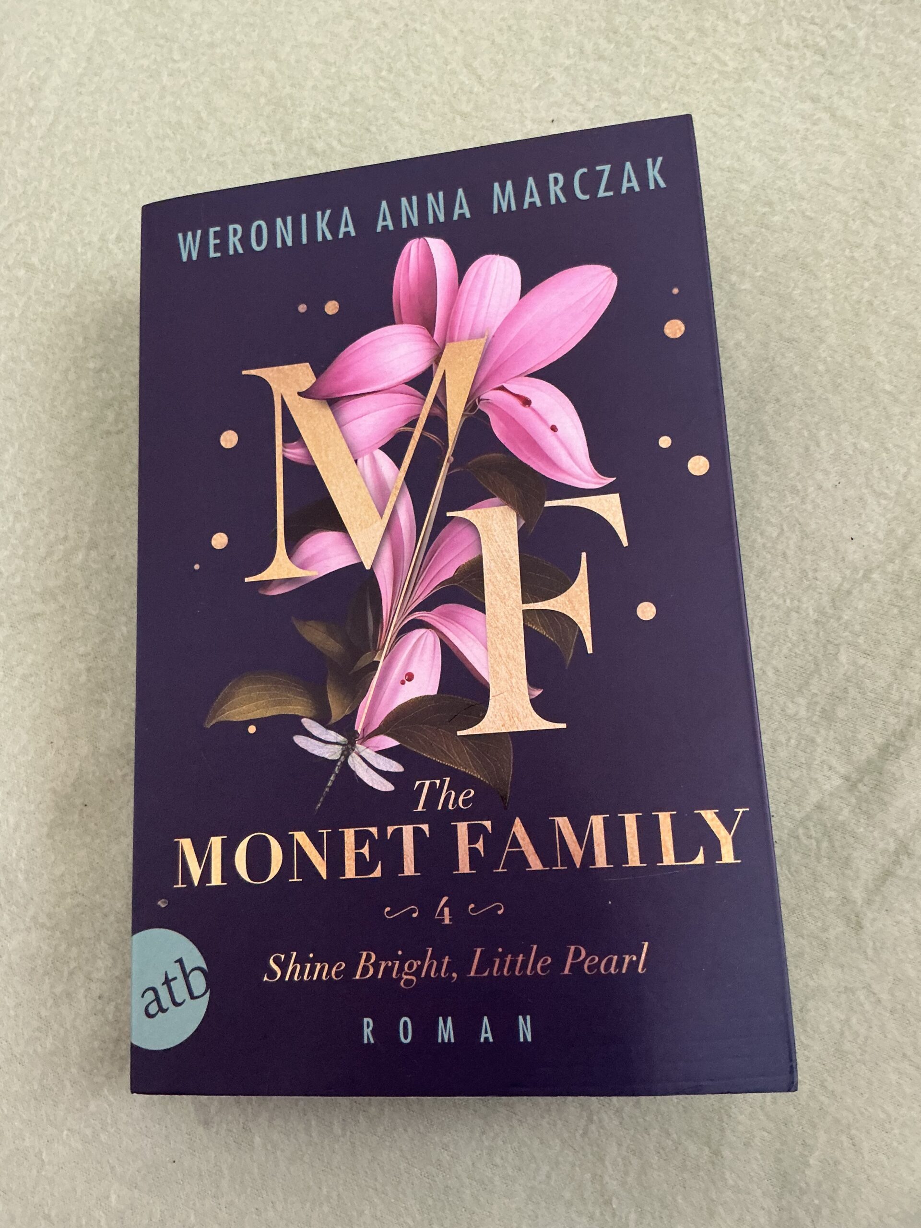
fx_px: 1029
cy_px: 614
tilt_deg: -78.3
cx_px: 460
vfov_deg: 61.7
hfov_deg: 48.2
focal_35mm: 29
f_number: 1.8
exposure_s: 1/40
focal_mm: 3
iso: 200
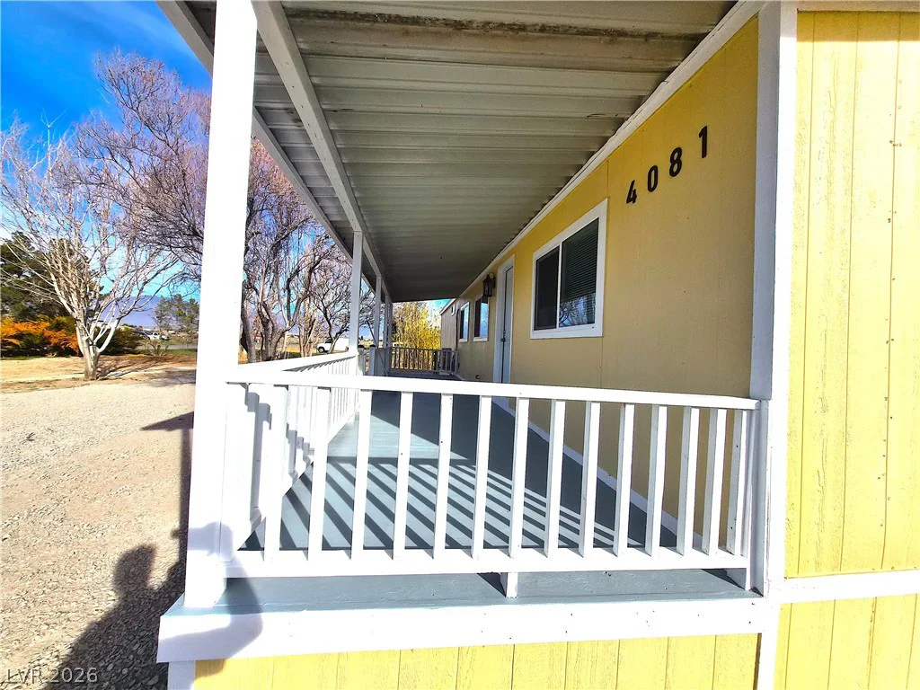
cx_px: 460
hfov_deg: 106.2
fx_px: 346
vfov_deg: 89.9
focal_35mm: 13
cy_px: 345
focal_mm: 1.7
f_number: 2.2
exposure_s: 1/2400
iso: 25
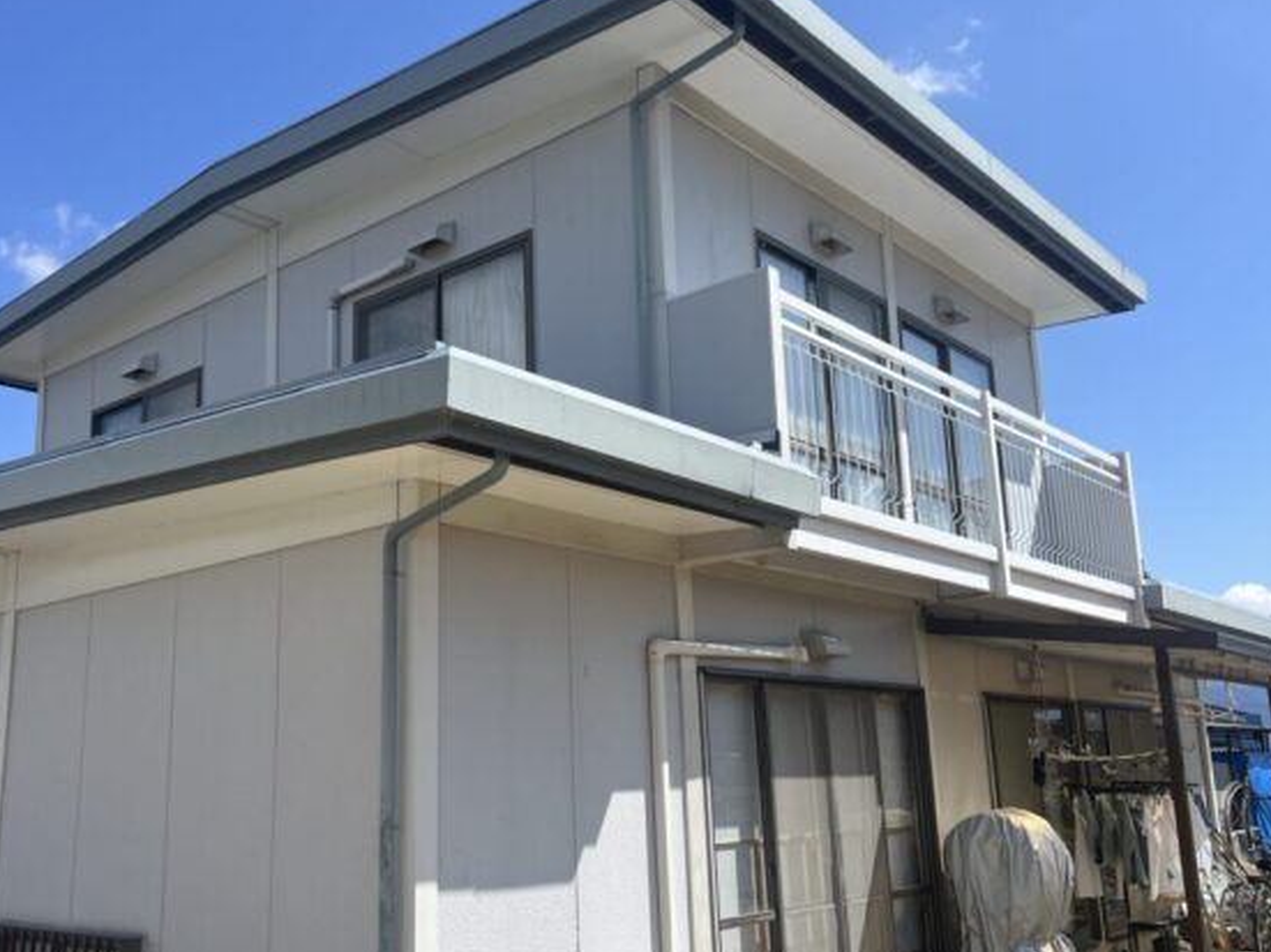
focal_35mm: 34
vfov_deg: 41.7
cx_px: 565
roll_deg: +1.7
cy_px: 521
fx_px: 1248
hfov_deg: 53.9
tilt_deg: +11.4
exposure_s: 1/3745
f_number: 1.6
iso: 50
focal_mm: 5.1
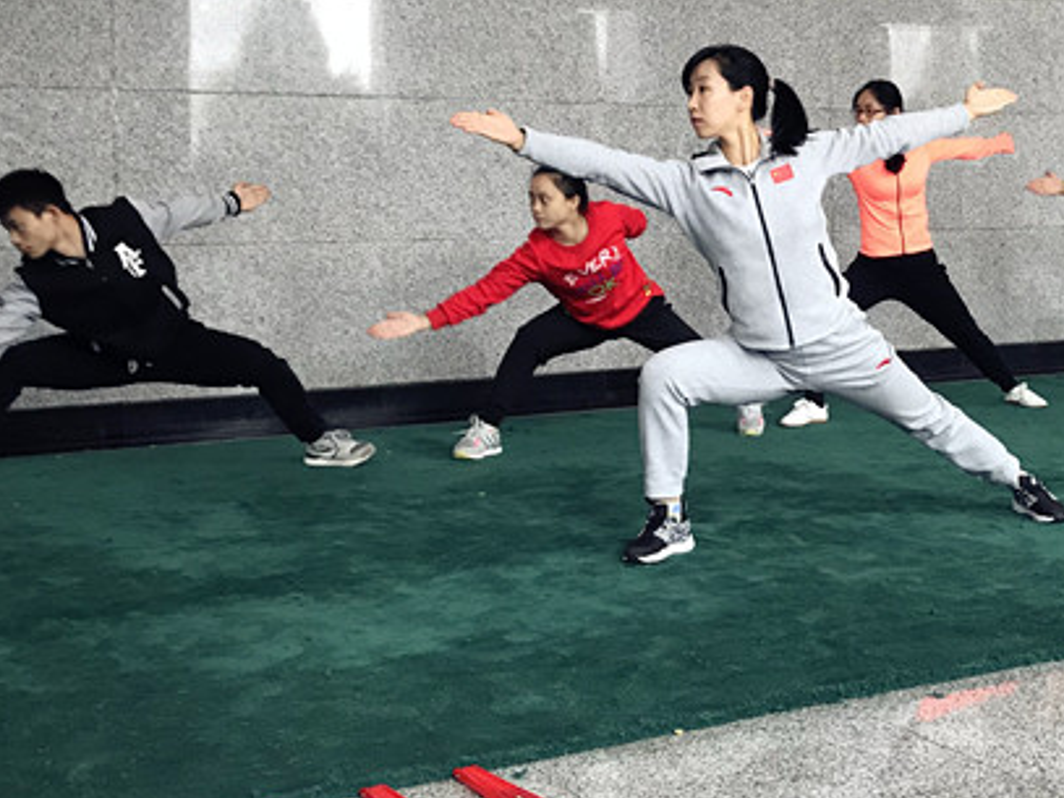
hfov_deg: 34.4
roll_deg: +0.8
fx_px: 1690
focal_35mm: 55
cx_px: 763
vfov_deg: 26.4
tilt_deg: -2.6
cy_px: 272
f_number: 1.8
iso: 40
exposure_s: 1/25
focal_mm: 3.99
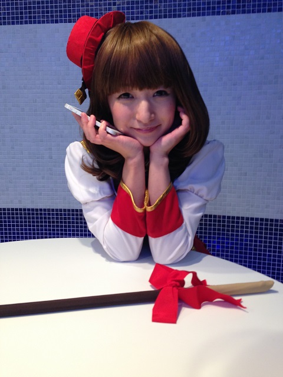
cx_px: 142
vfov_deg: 55.4
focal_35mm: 33
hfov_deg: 42.9
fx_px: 360
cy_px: 188
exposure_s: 1/20
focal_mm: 4.12
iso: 100
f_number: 2.4
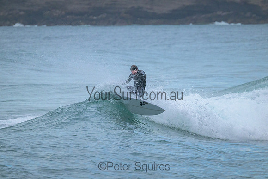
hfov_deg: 3.4
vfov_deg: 2.3
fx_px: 4542
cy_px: 90
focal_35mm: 610
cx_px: 134
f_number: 11
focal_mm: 610
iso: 3200
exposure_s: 1/1250
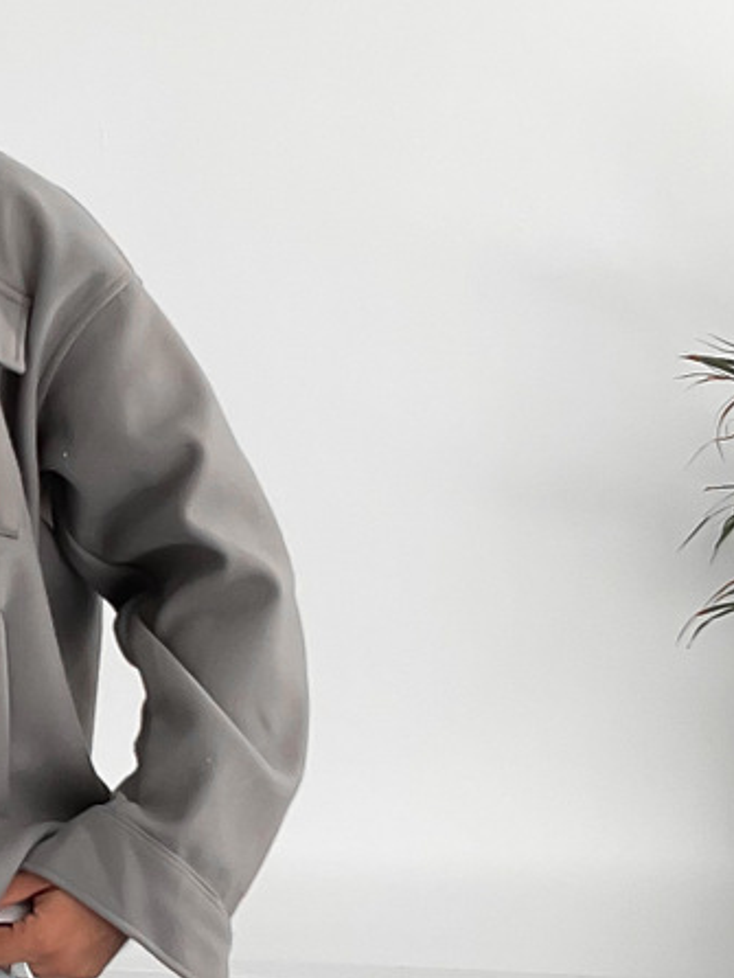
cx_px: -309
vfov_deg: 18.8
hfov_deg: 13.5
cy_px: 647
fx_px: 2937
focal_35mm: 104
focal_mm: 3
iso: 32
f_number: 1.8
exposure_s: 1/120
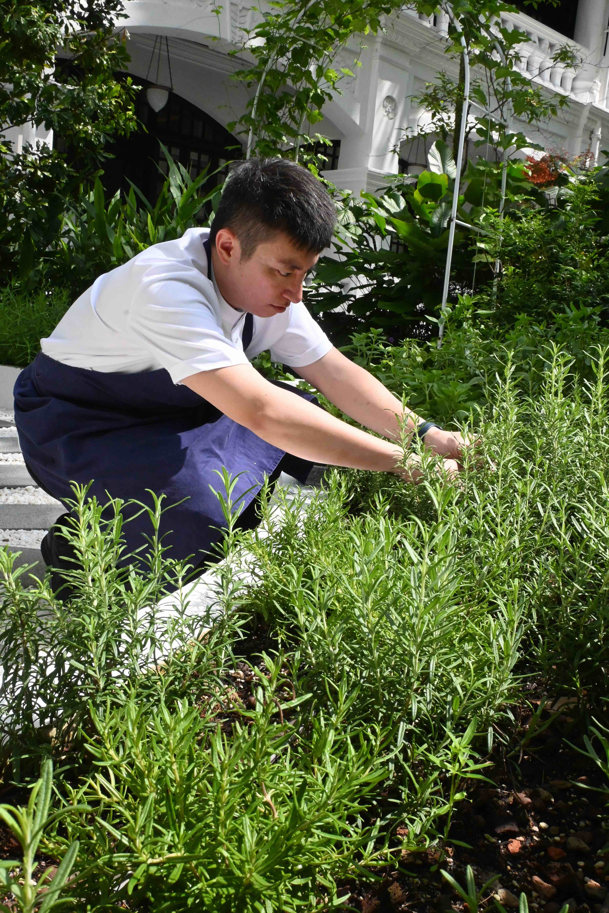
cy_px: 456
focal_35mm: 33
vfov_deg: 57.2
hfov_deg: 40.0
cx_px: 304
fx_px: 837
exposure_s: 1/1250
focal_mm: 22
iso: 3200
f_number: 18
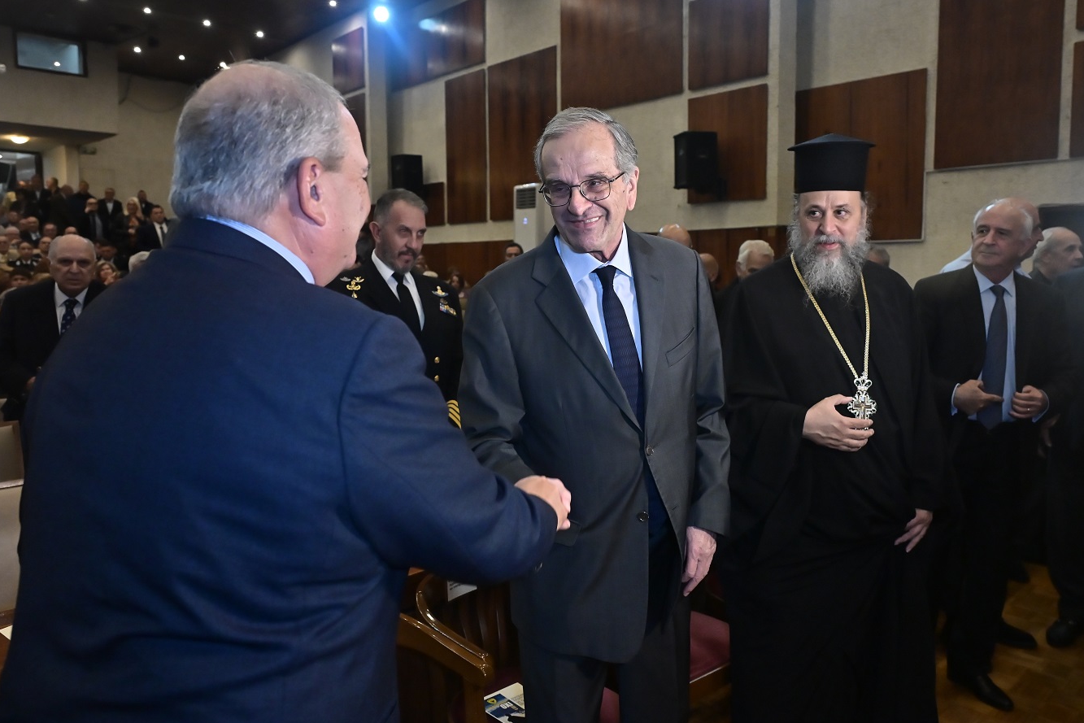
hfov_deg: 67.3
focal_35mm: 27
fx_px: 813
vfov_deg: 47.9
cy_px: 327
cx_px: 581
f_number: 4.5
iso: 2800
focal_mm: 24
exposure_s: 1/250
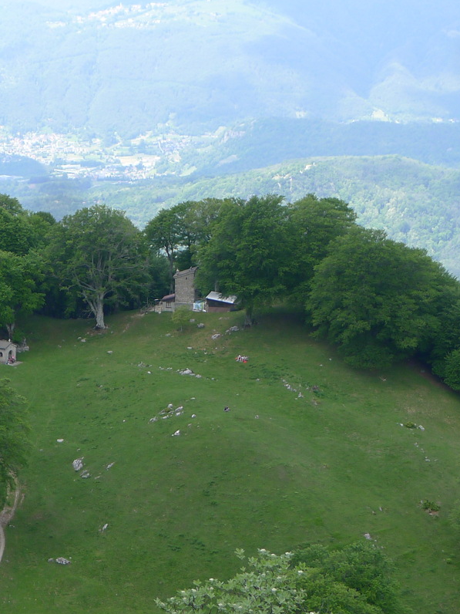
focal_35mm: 97
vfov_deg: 20.2
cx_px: 92
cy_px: 308
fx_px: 1719
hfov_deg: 15.1
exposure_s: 1/320
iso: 80
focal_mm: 10.7
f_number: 2.8
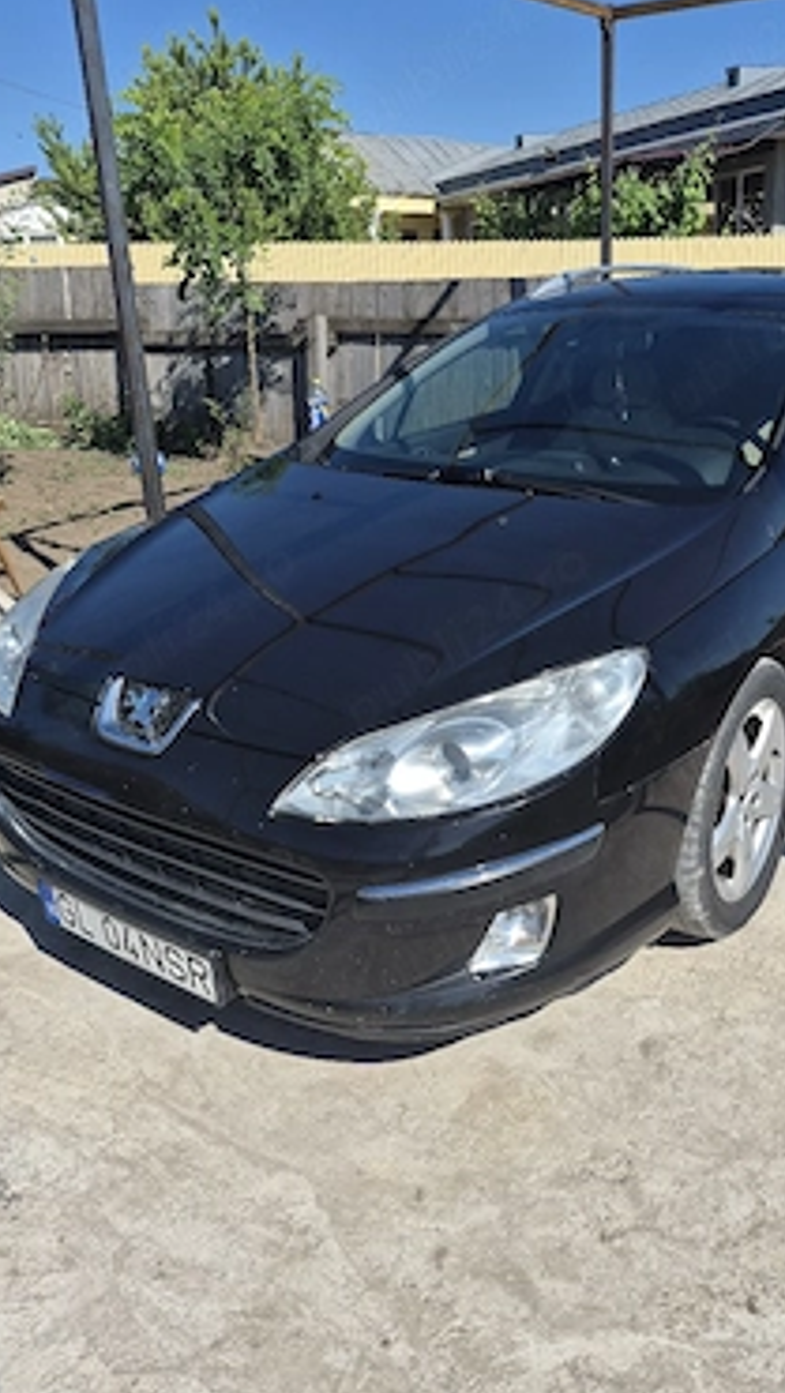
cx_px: 541
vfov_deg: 69.8
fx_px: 998
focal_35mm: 27
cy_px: 683
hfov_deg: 42.2
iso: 80
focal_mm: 5.4
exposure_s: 1/10000
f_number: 1.8
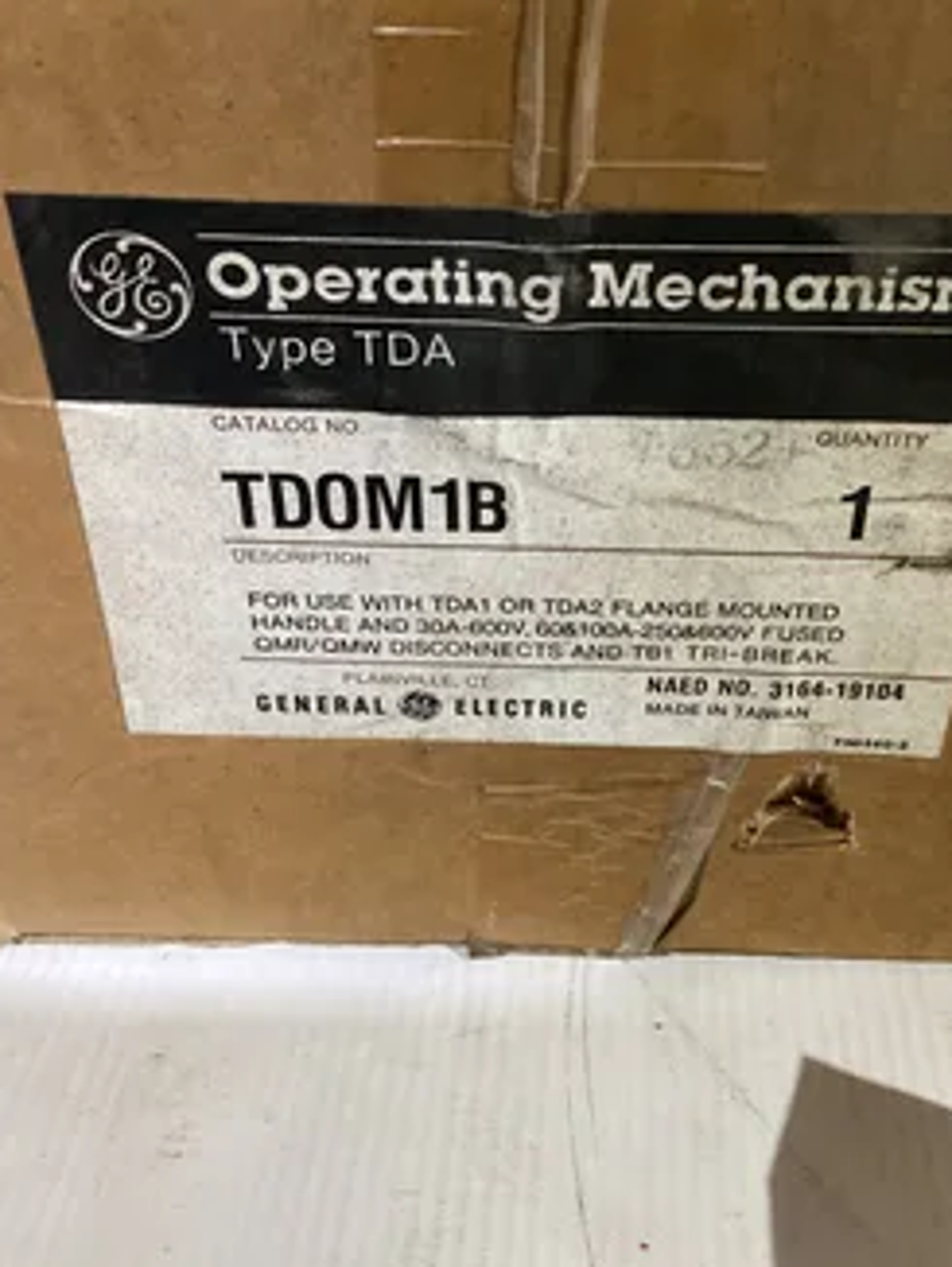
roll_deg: +3.3
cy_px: 544
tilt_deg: -34.4
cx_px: 552
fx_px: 1392
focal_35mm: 38
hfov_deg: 37.7
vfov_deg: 48.8
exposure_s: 1/33
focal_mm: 3.3
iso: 400
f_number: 2.4
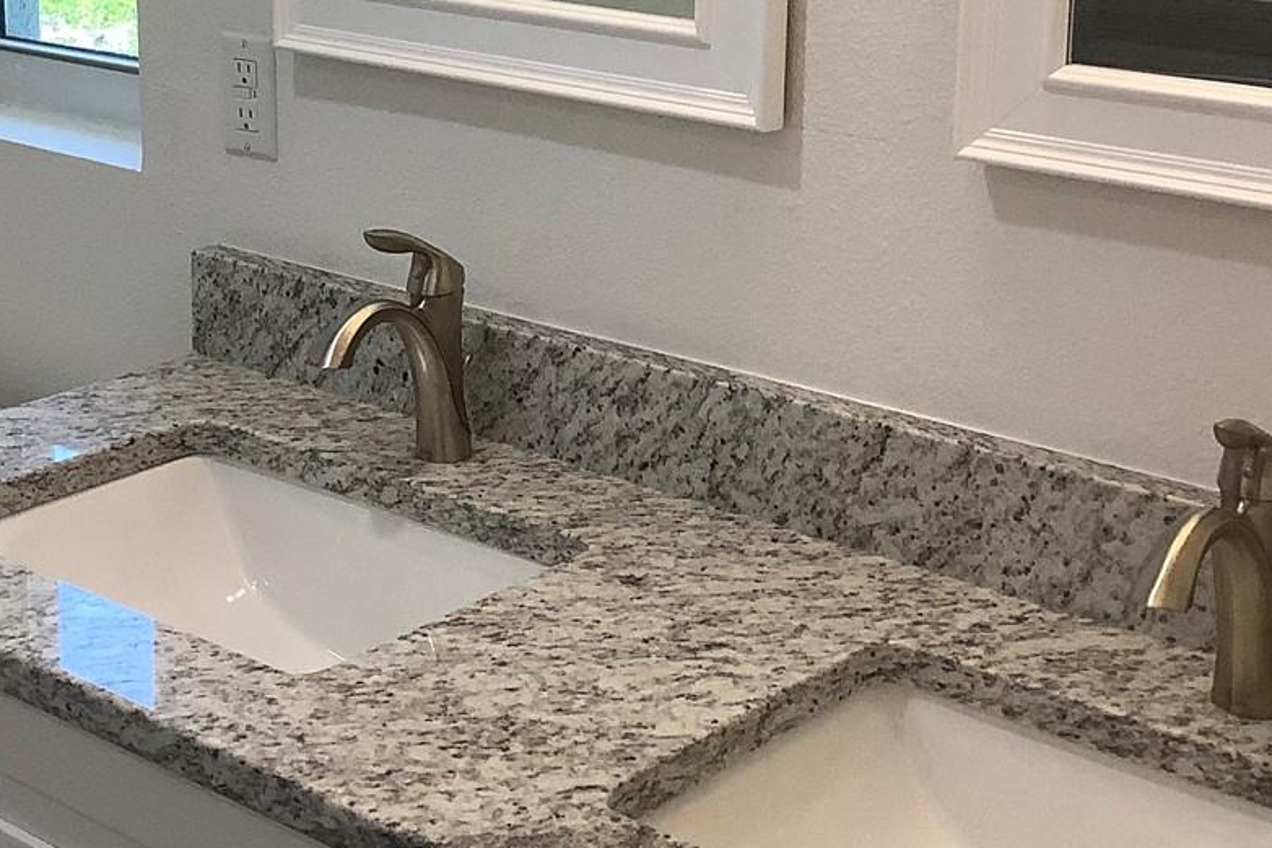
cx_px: 408
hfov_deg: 30.3
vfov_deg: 20.2
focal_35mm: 66
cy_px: 104
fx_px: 2331
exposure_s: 1/120
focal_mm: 3.3
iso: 64
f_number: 2.4
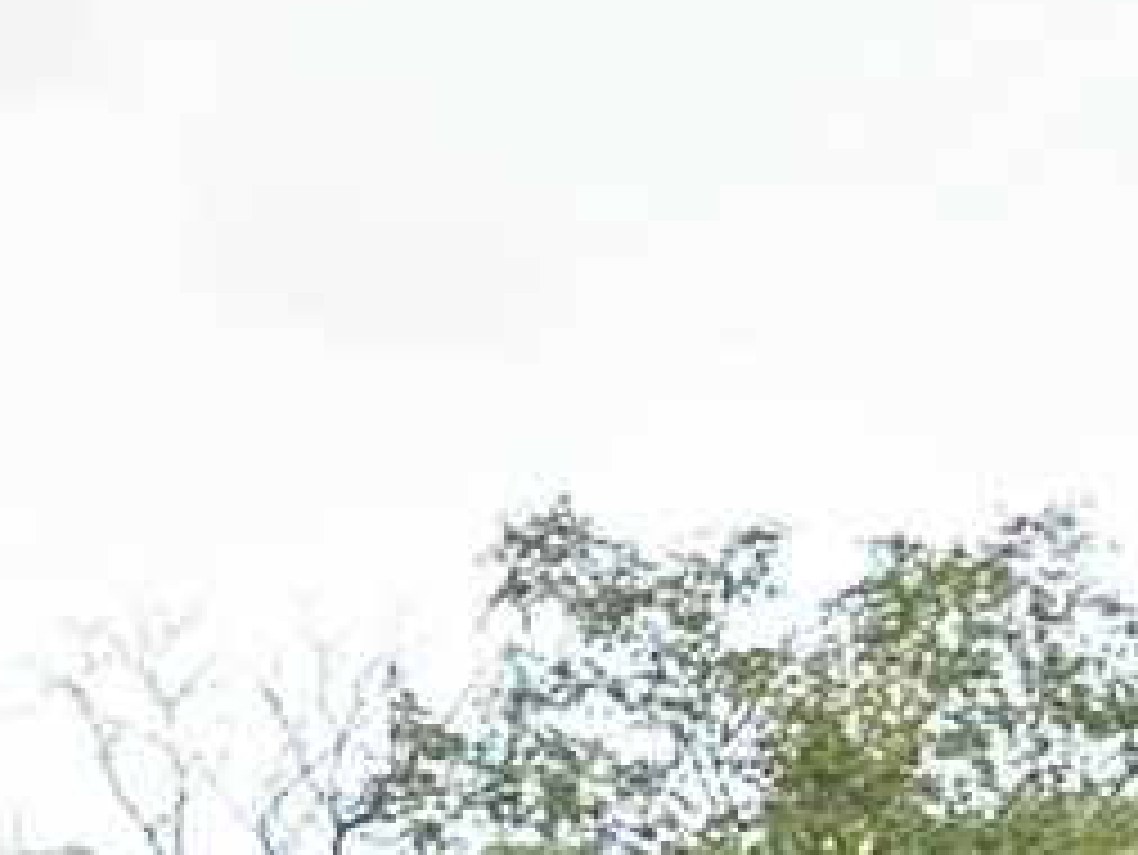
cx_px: 2483
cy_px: 2804
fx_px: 12466
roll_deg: -0.4
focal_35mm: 379
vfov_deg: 3.8
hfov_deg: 5.1
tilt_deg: +7.3
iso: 80
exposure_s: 1/250
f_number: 1.78
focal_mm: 6.86
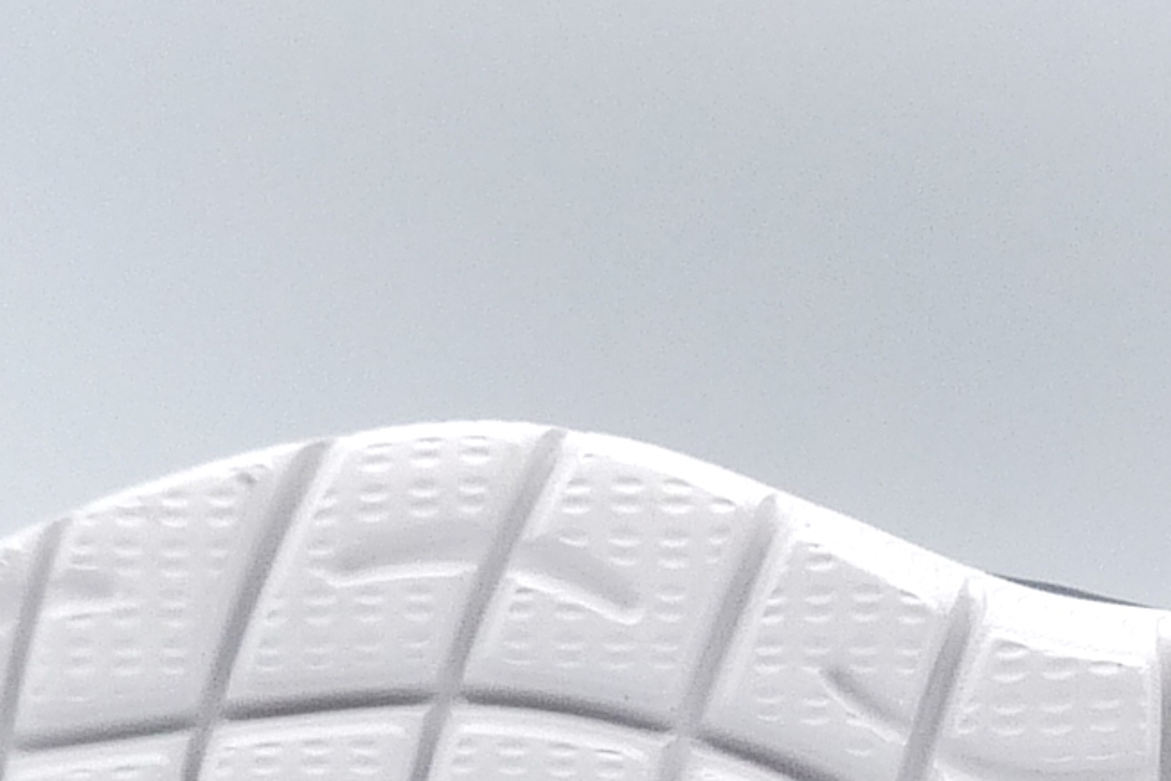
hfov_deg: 15.4
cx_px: 851
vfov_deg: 10.2
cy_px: 866
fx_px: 4326
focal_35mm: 133
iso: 100
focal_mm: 5.4
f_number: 4.5
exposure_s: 1/200
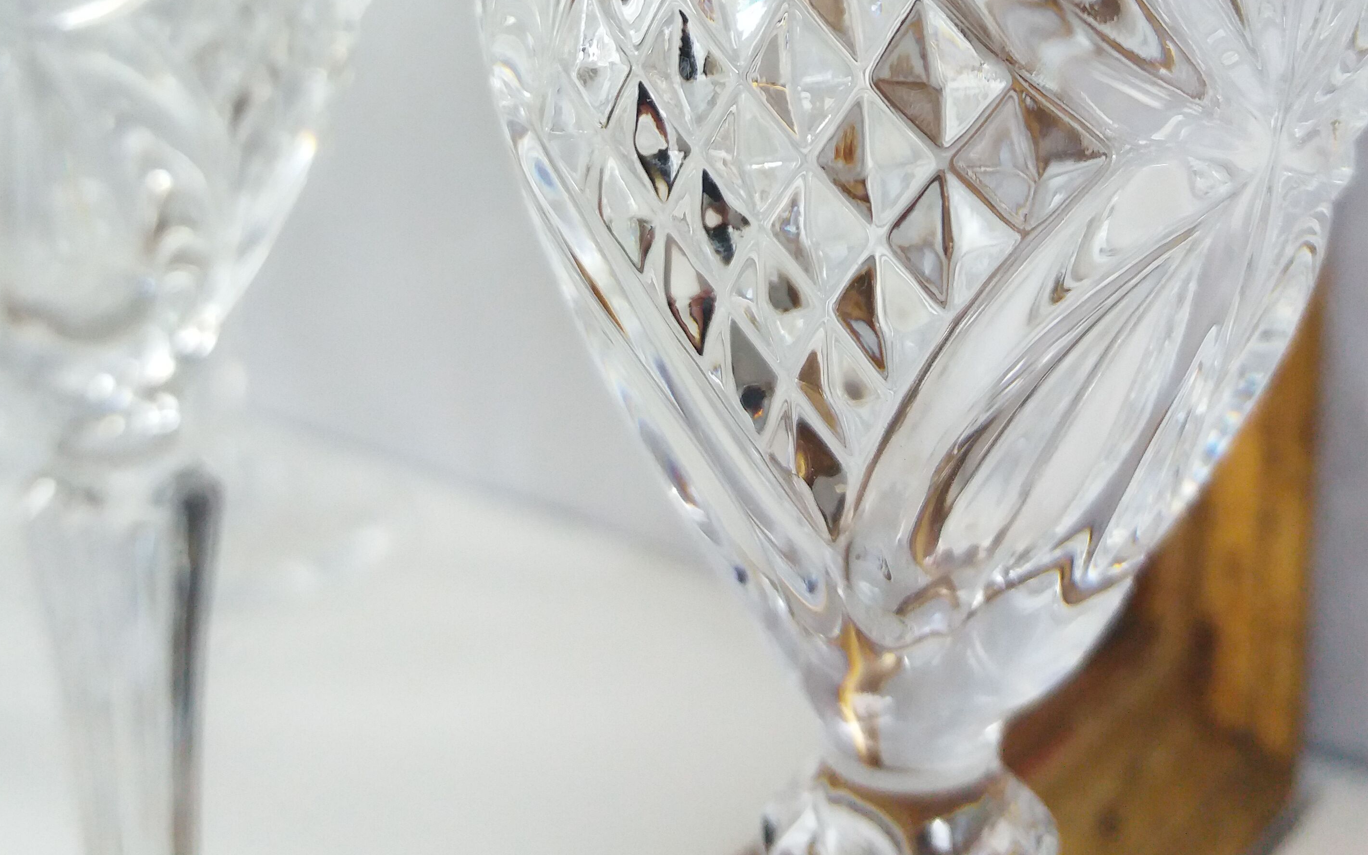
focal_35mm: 43
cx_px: 721
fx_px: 1603
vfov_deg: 27.9
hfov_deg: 46.2
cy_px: -21
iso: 200
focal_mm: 3.7
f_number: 1.9
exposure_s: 1/297
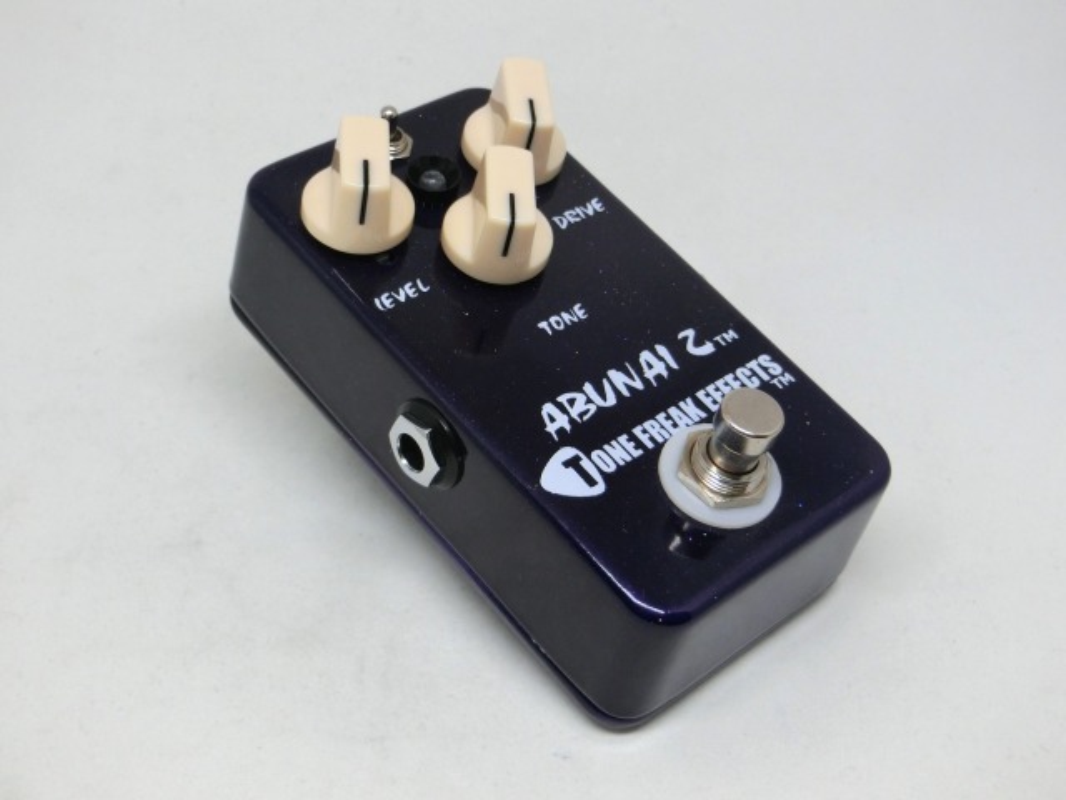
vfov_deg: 28.0
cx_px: 533
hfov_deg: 36.8
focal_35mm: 52
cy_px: 400
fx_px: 1601
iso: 200
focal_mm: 9.3
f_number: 4.7
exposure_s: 1/125
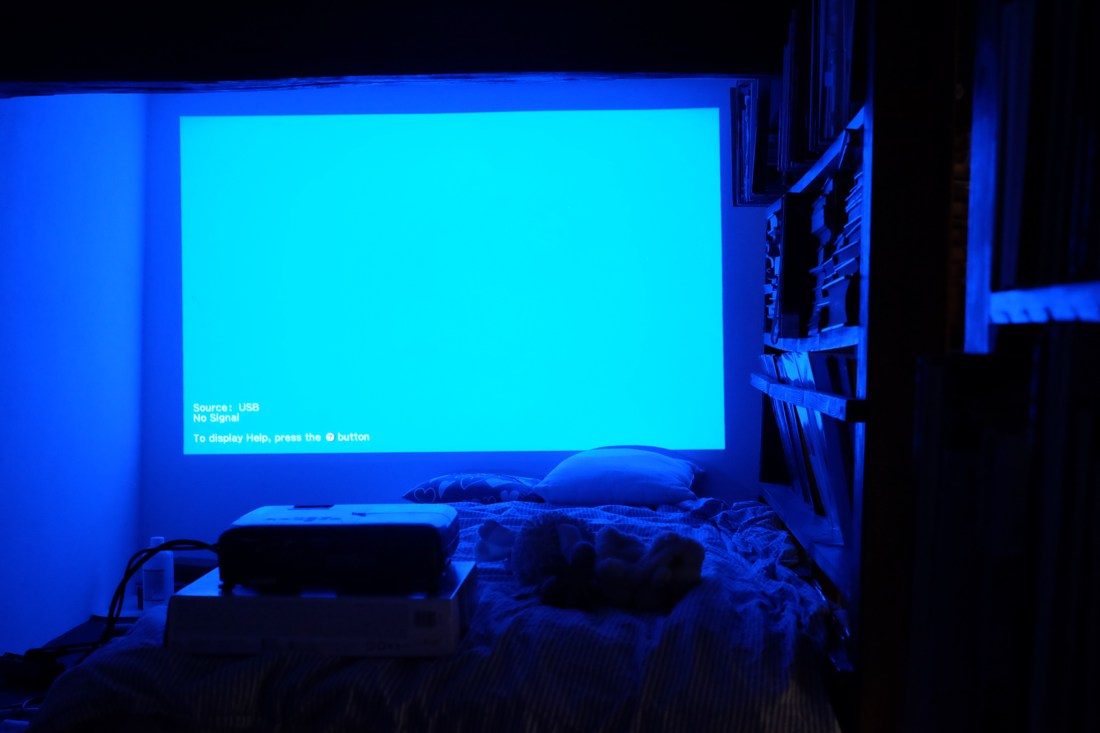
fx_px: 1619
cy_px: 366
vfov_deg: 25.5
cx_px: 550
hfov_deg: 37.5
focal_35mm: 53
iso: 4000
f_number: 5.6
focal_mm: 35
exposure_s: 1/180
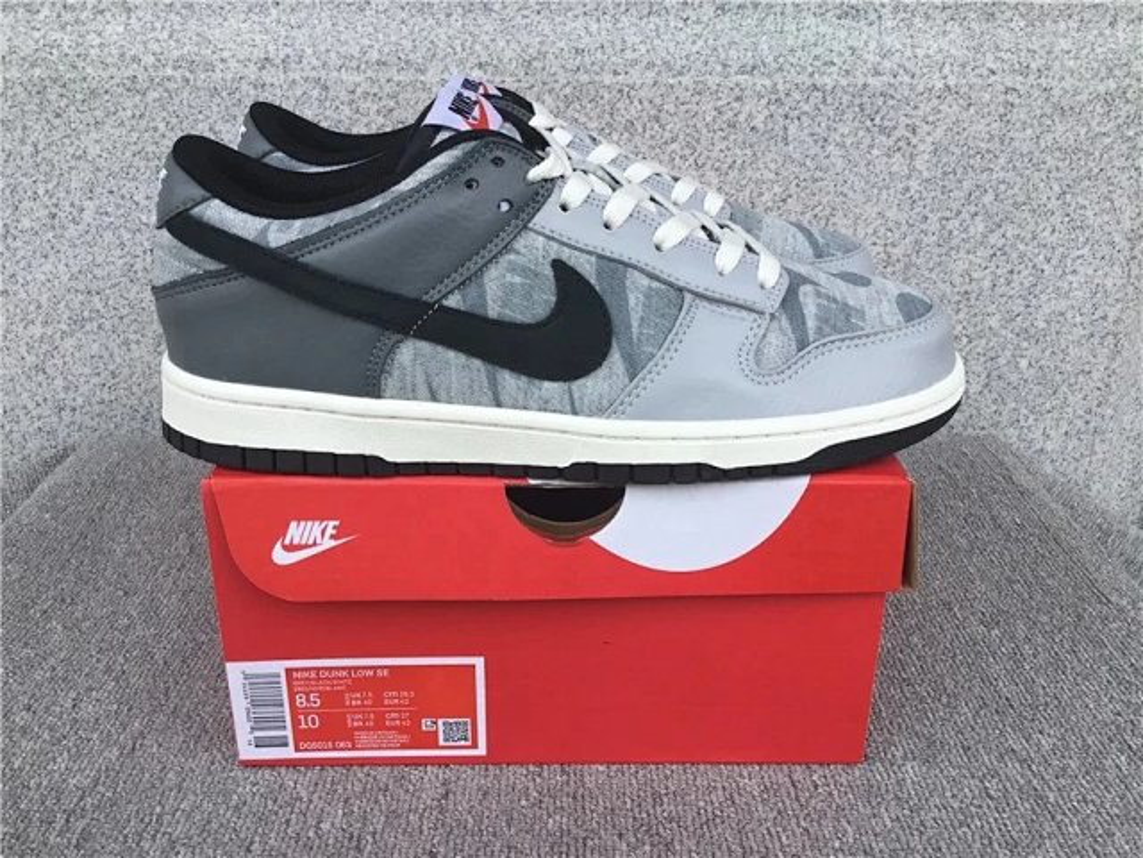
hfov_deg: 58.4
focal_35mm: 31
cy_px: 429
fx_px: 1024
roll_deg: +0.1
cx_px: 572
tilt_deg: -21.5
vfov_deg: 45.4
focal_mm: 3.3
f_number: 2.4
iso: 25
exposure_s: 1/377
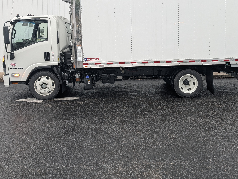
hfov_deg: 53.7
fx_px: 234
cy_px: 53
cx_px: 138
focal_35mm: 34
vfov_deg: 41.1
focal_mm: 6.9
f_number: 1.68
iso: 100
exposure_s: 1/313
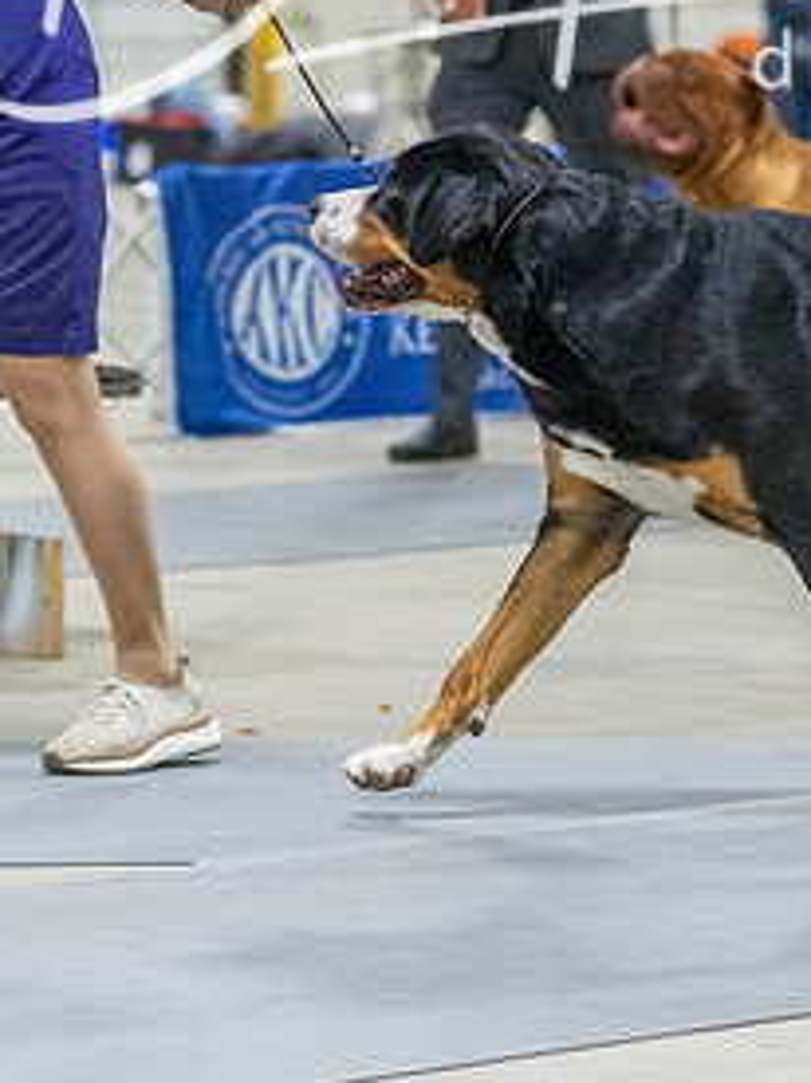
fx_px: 6784
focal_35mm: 217
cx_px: 604
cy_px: 205
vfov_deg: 9.1
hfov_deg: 6.8
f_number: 3.2
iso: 6400
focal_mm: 92
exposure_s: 1/320
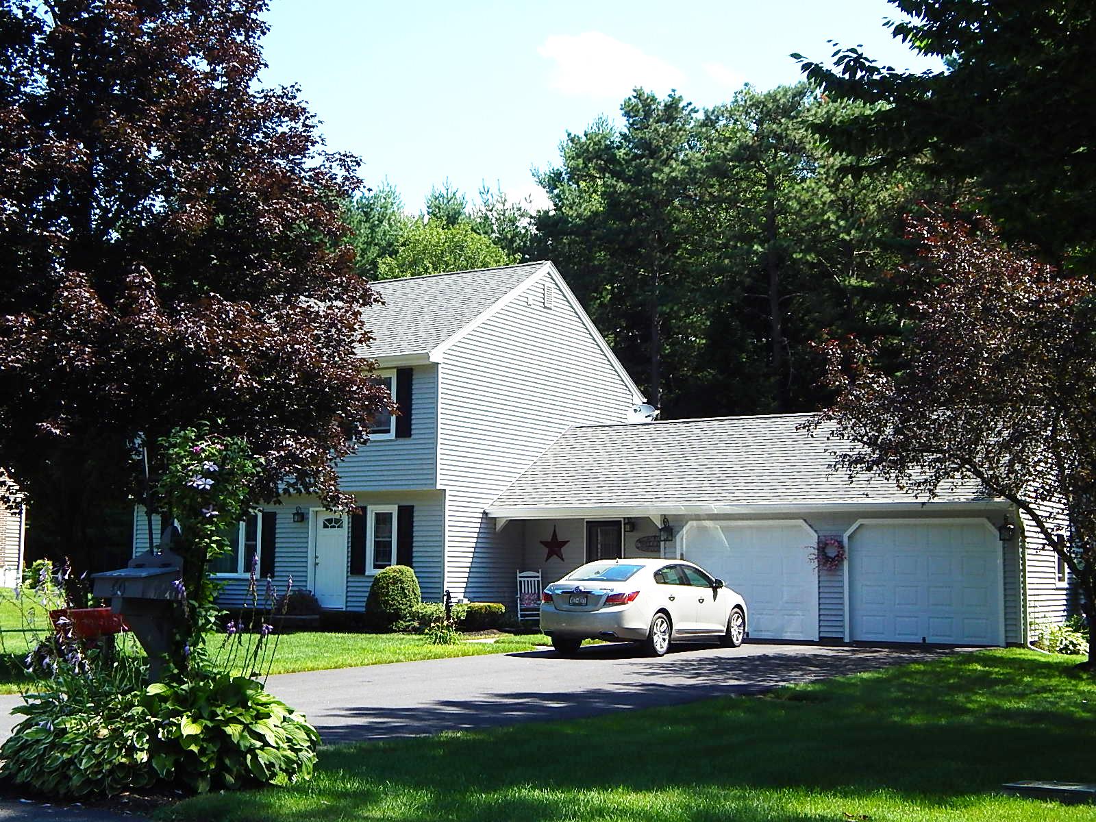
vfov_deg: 29.7
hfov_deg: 38.9
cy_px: 411
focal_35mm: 49
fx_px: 1551
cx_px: 548
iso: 125
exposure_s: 1/1000
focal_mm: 8.6
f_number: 3.7
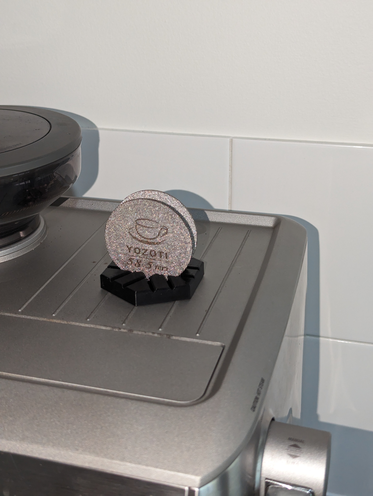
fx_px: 688
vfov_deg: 39.6
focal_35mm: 48
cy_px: 248
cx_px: 186
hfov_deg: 30.3
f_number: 1.85
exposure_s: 1/99.9
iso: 645
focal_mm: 6.81
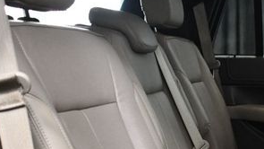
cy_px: 180
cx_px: 233
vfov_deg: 14.3
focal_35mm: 82
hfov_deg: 25.2
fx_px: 574
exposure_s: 1/125
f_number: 3.5
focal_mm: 18
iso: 3200
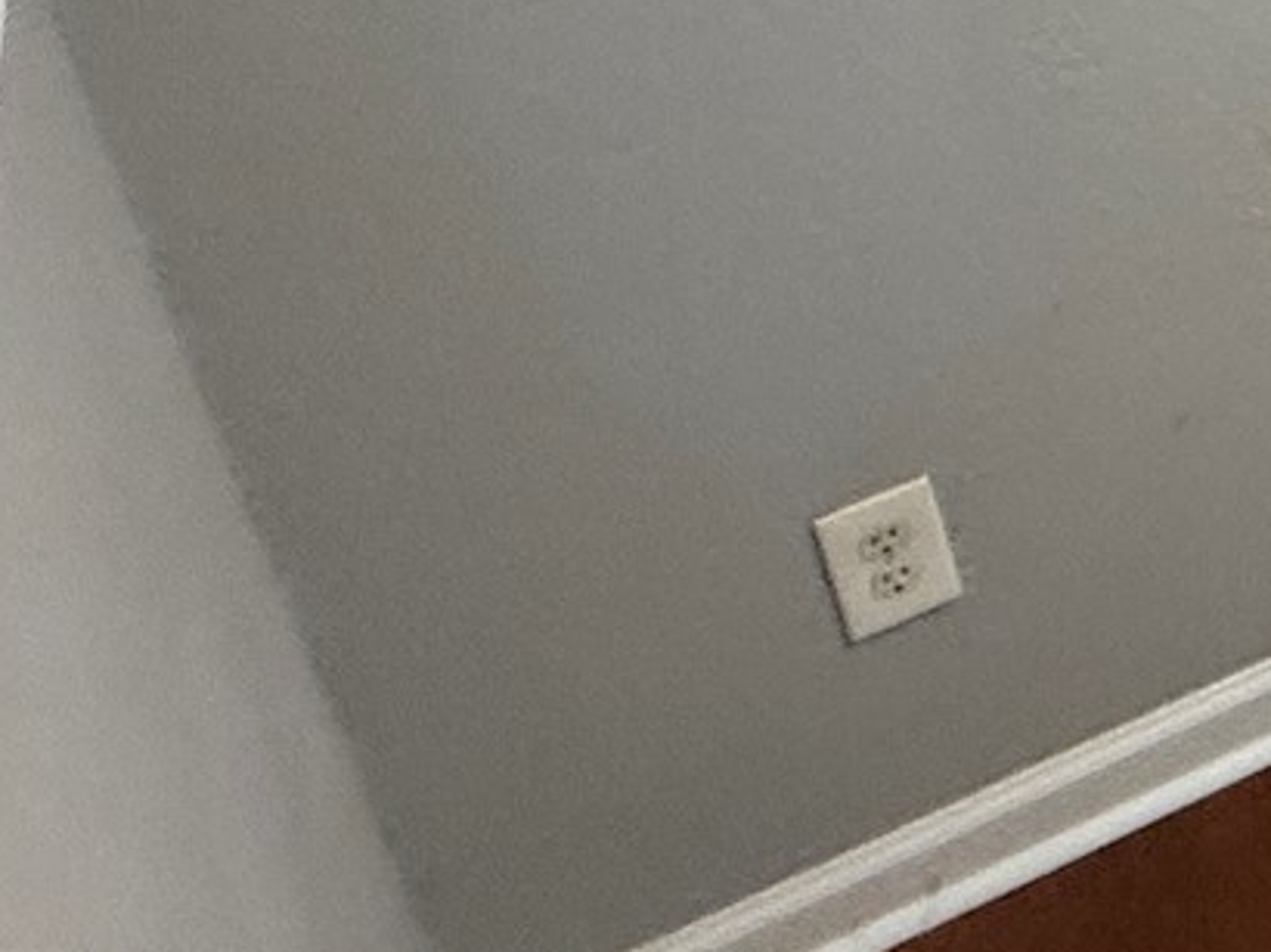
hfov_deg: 18.0
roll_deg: -1.7
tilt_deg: -20.2
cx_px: 2598
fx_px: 2569
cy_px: -391
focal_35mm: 70
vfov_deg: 18.9
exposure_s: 1/60
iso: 250
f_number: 2.2
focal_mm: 2.22
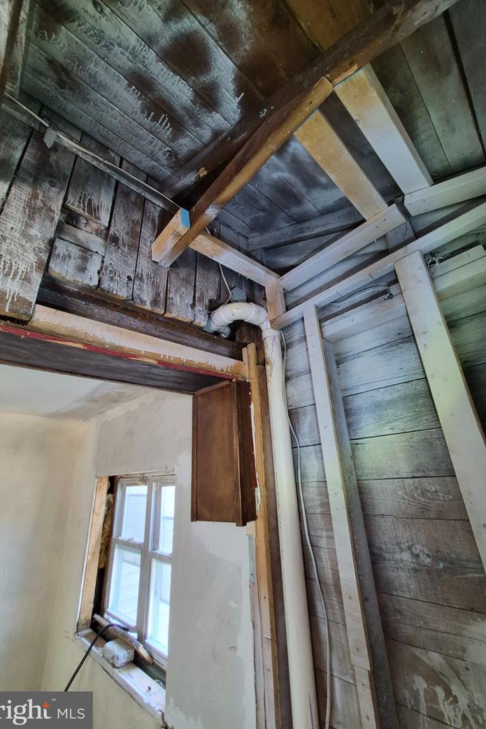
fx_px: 284
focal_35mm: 14
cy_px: 354
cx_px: 253
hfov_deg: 81.1
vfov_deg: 104.2
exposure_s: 1/51
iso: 500
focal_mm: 1.74
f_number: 2.2
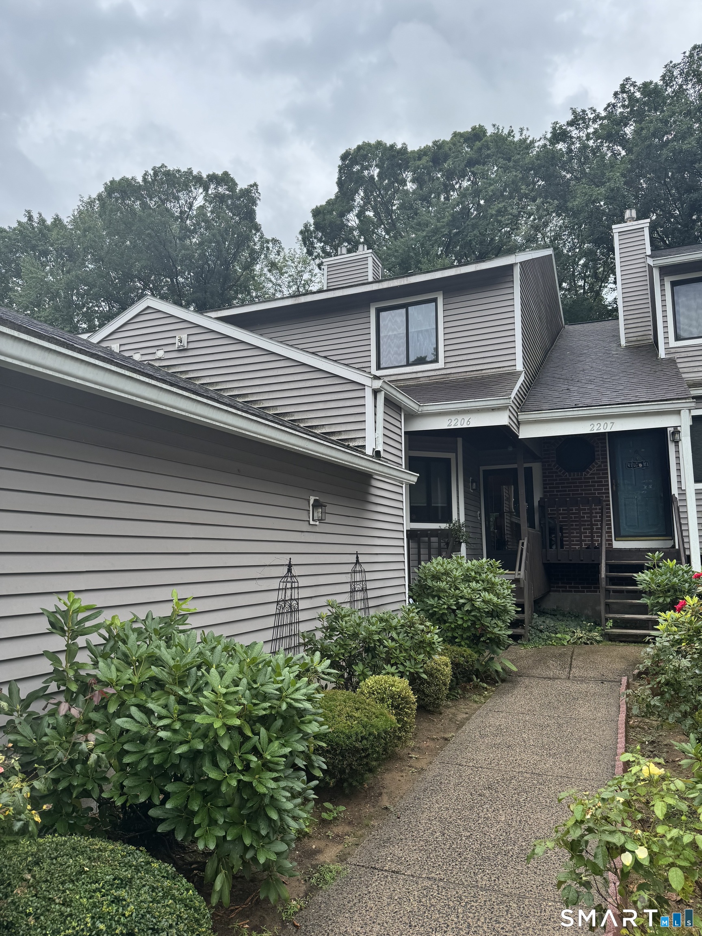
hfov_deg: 56.8
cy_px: 468
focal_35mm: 24
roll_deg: +1.3
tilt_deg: +8.4
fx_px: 649
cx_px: 351
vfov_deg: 71.6
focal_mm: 6.76
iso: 80
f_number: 1.78
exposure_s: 1/1678
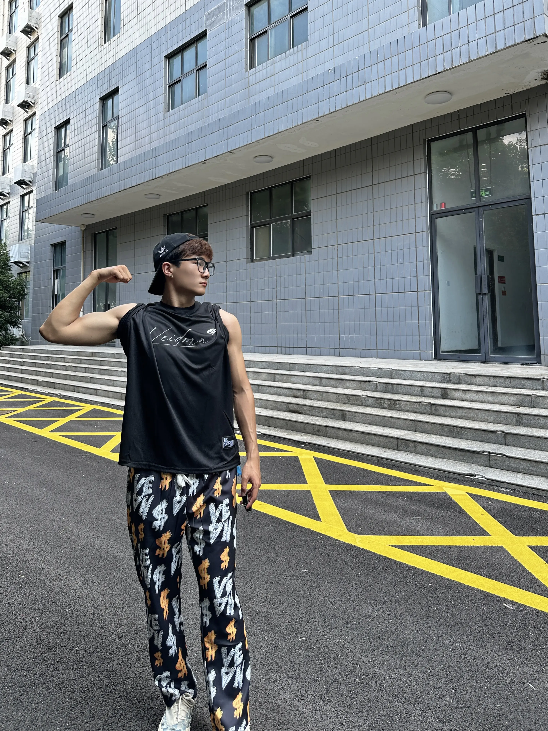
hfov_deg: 56.8
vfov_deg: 71.6
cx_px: 274
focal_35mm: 24
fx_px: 507
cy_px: 366
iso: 64
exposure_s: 1/238
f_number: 1.78
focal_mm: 6.86
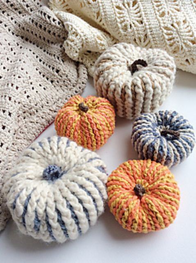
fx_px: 242
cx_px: 98
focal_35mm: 32
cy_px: 132
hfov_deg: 44.1
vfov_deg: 56.9
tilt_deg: -52.7
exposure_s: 1/200
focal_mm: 3.3
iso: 32
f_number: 2.4
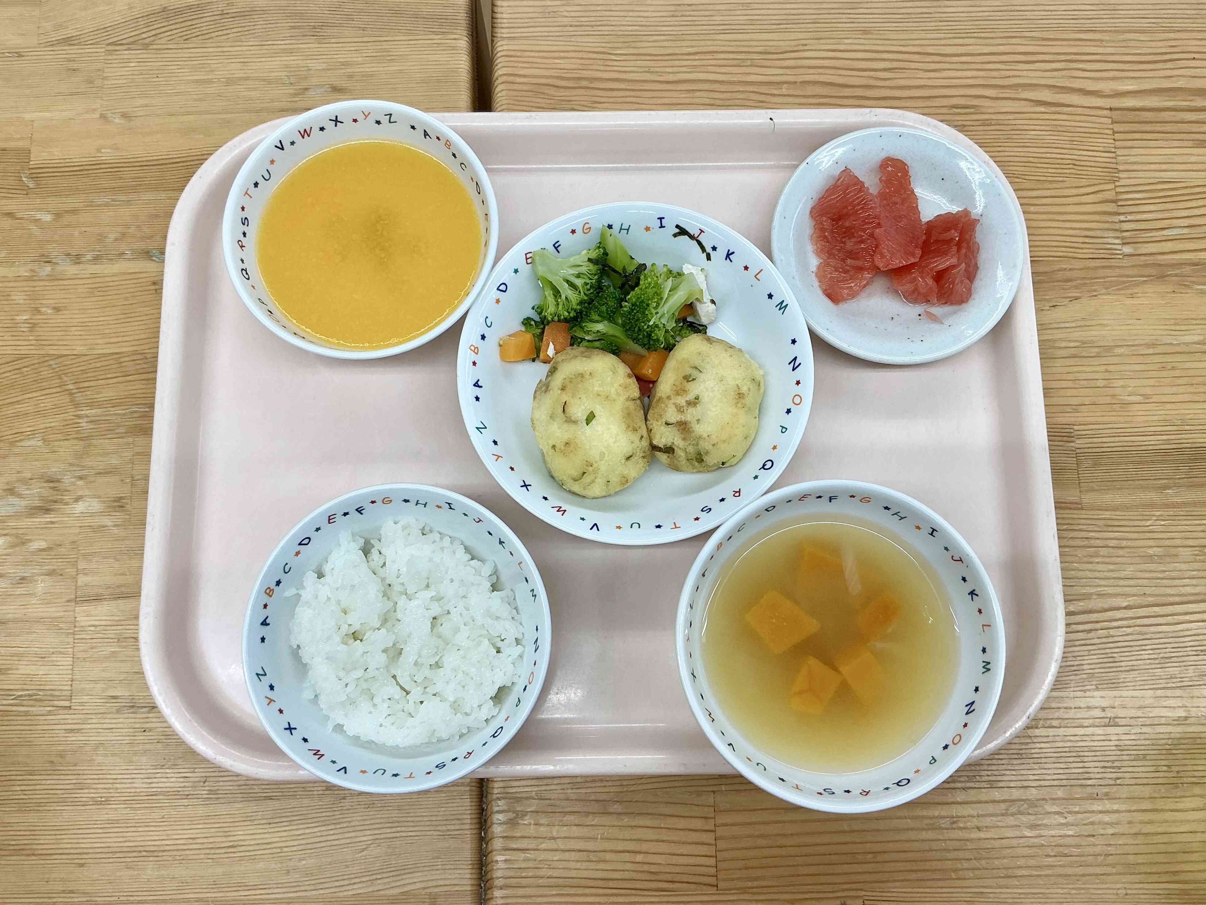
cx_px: 603
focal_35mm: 29
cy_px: 452
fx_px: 1010
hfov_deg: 61.7
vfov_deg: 48.2
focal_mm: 3
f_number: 1.8
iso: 32
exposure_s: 1/120
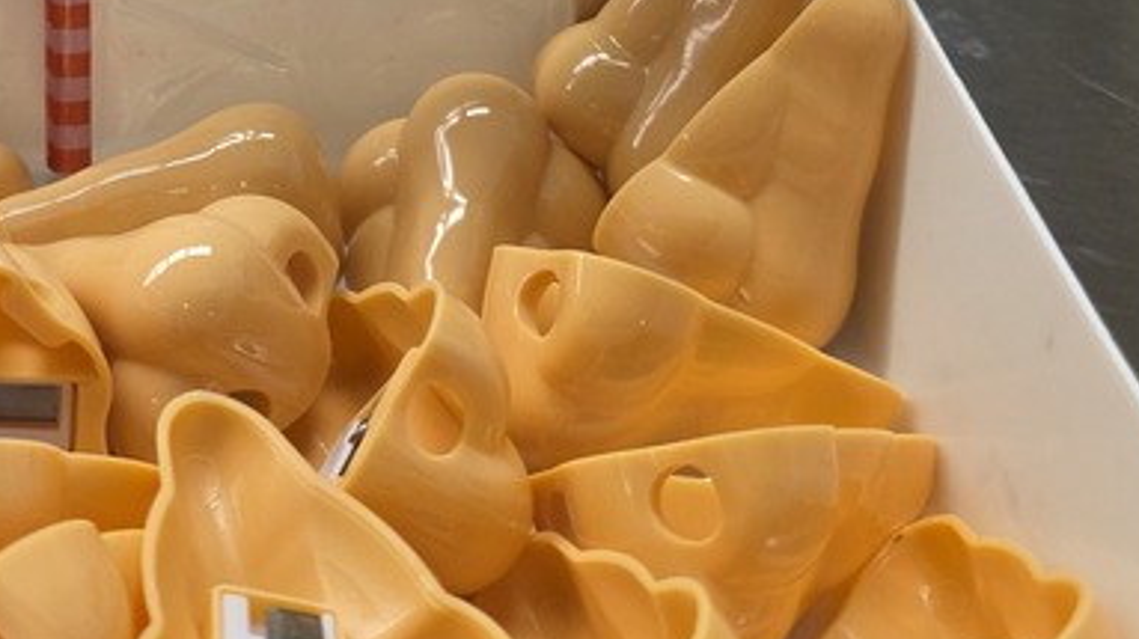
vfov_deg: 17.2
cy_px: -107
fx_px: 2023
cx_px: 175
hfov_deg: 30.4
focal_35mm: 67
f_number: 1.7
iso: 250
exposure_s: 1/120
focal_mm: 6.3
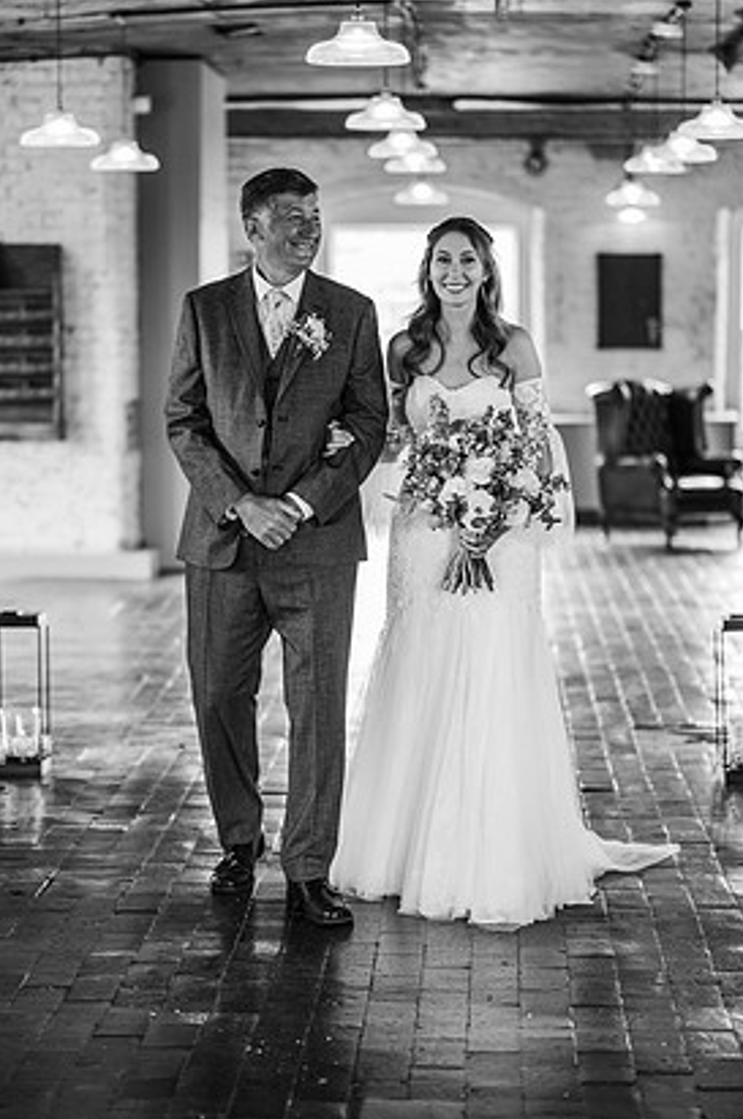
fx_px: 2886
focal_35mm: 93
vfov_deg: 21.9
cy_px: 550
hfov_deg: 14.7
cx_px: 339
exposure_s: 1/200
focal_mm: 85
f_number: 1.8
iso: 720
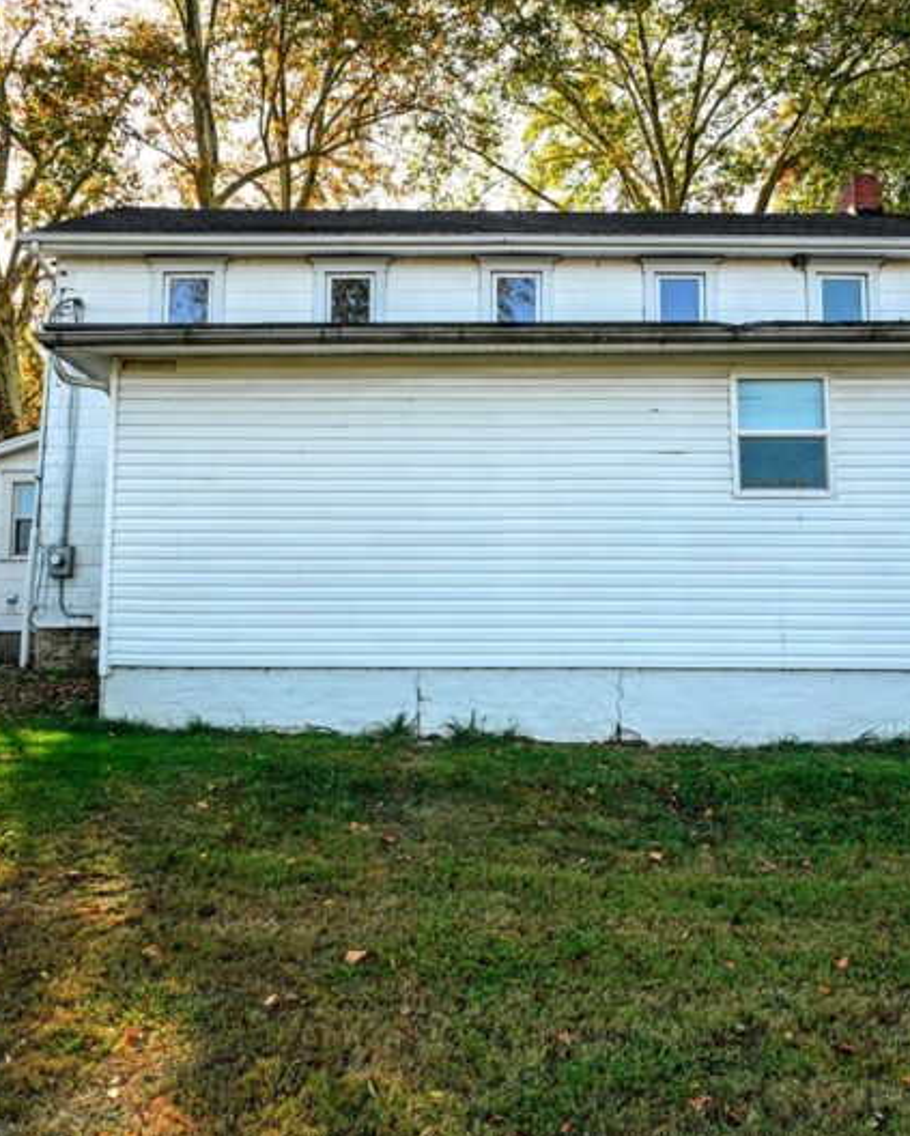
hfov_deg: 52.0
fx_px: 932
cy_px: 569
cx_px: 486
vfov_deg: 62.7
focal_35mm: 28
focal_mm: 13
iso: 160
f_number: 7.1
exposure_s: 1/125
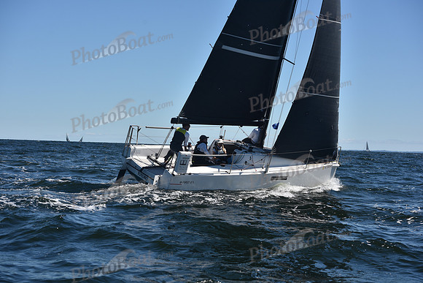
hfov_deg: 28.8
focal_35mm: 70
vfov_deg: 19.5
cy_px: 142
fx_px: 823
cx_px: 212
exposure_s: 1/800
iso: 200
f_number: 5.6
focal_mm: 70
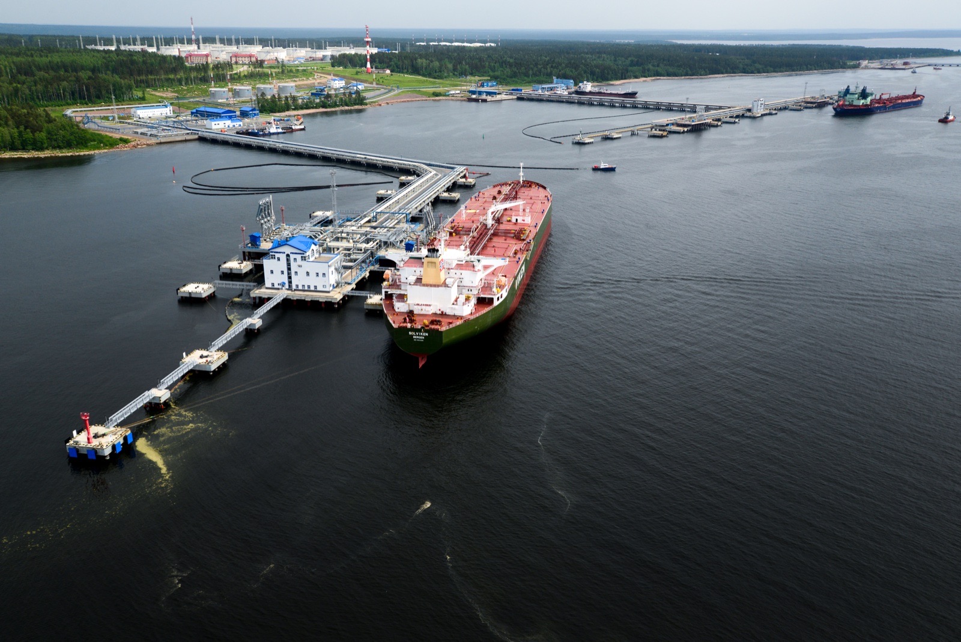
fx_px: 828
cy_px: 321
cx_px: 480
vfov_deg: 42.4
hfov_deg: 60.3
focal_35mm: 31
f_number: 10
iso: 400
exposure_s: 1/1000
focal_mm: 31
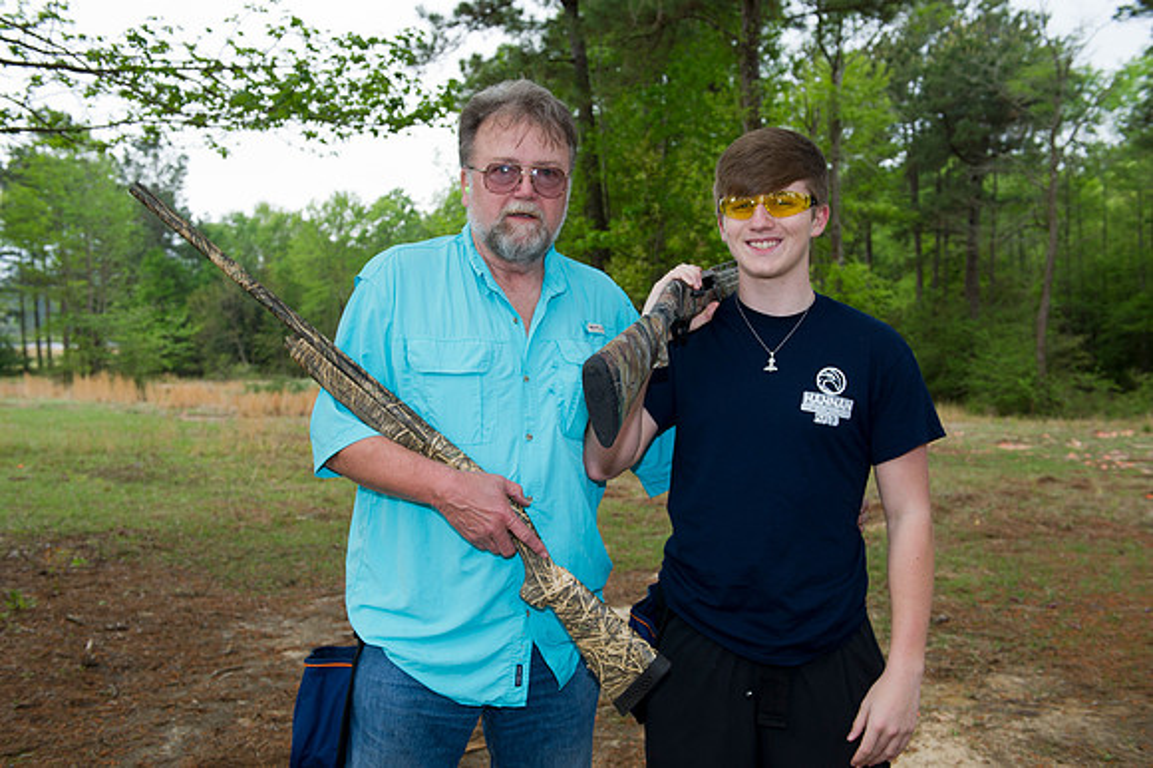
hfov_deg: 54.5
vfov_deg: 37.8
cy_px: 384
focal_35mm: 35
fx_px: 1120
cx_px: 576
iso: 400
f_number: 5.6
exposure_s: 1/200
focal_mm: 35
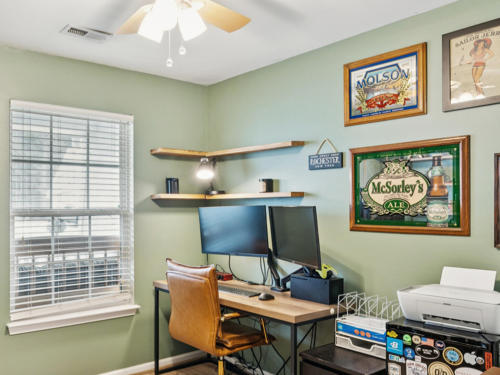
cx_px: 165
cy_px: 206
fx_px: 433
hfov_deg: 58.6
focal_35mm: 30
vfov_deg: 46.7
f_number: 8
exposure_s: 1/2.5
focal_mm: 16
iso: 400
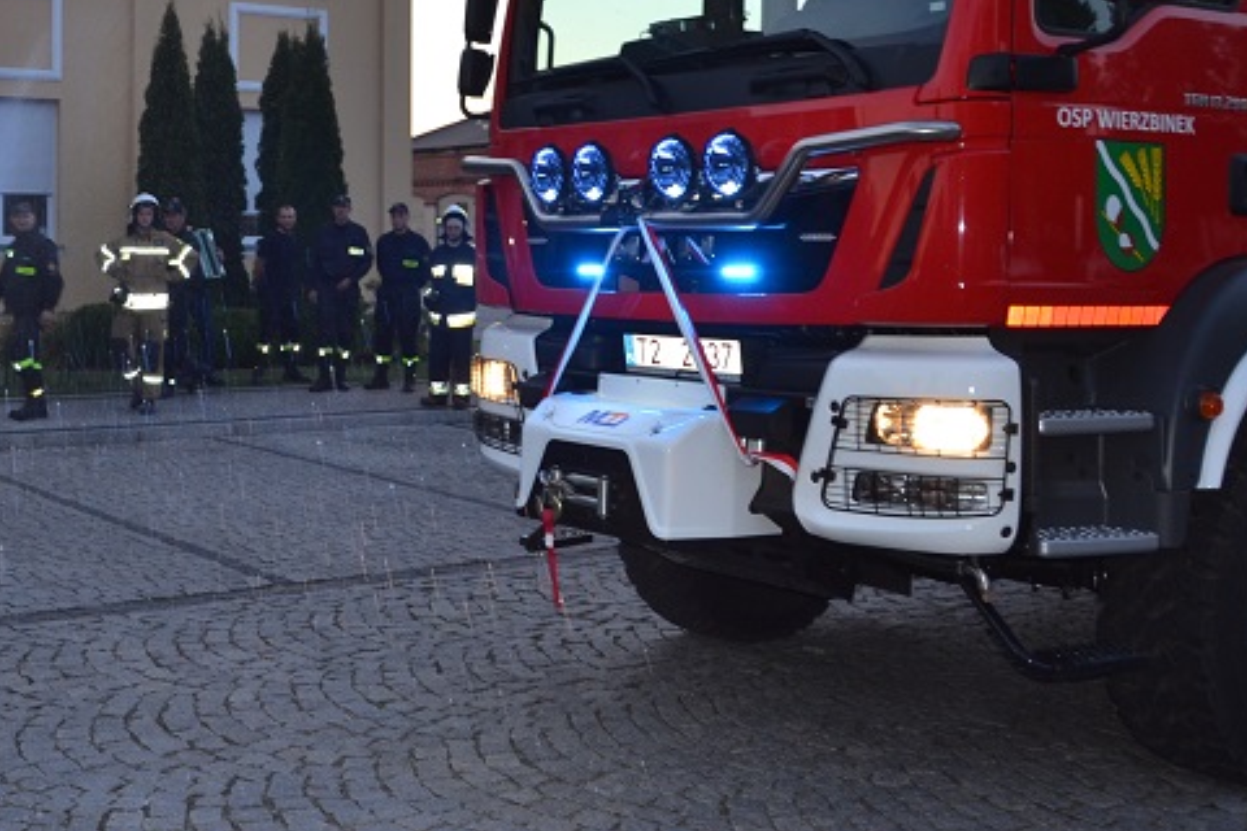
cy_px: 232
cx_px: 304
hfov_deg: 42.2
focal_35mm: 45
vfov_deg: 29.5
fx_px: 1559
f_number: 3.5
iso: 400
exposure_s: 1/60
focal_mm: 18
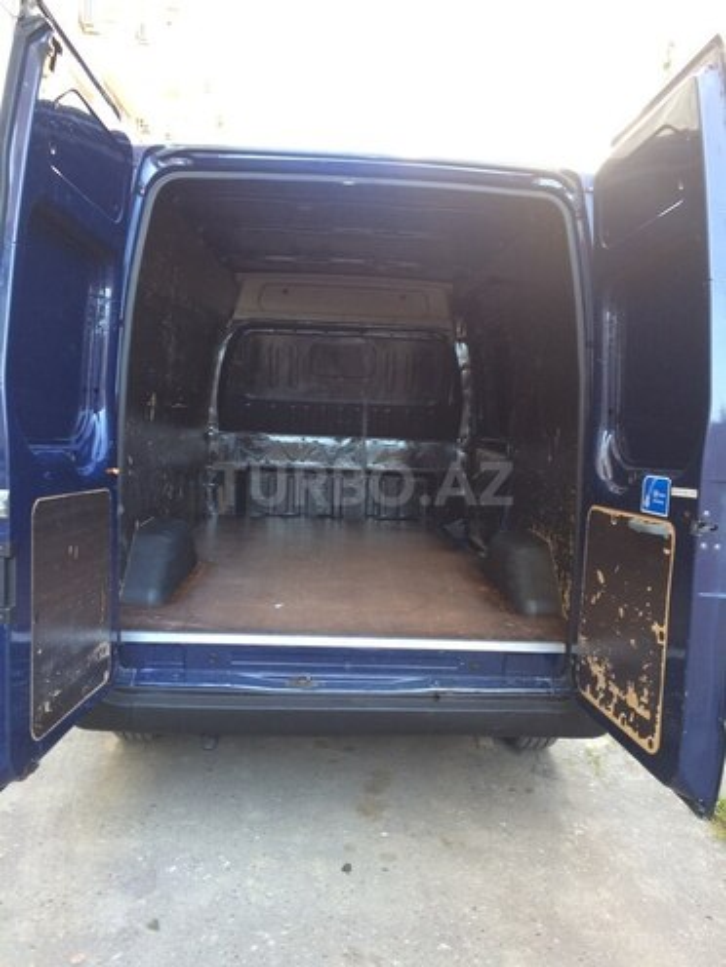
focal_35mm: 29
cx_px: 363
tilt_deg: -9.4
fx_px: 811
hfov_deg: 48.2
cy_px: 484
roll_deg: -3.1
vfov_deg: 61.7
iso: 40
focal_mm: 4.15
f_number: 2.2
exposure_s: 1/50
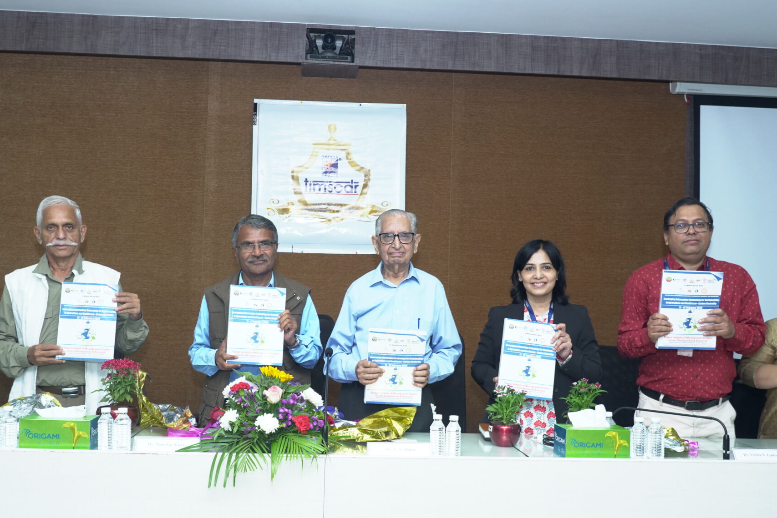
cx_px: 366
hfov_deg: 53.1
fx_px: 777
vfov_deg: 36.8
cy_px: 302
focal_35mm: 36
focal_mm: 24
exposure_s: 1/125
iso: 1000
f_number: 5.6
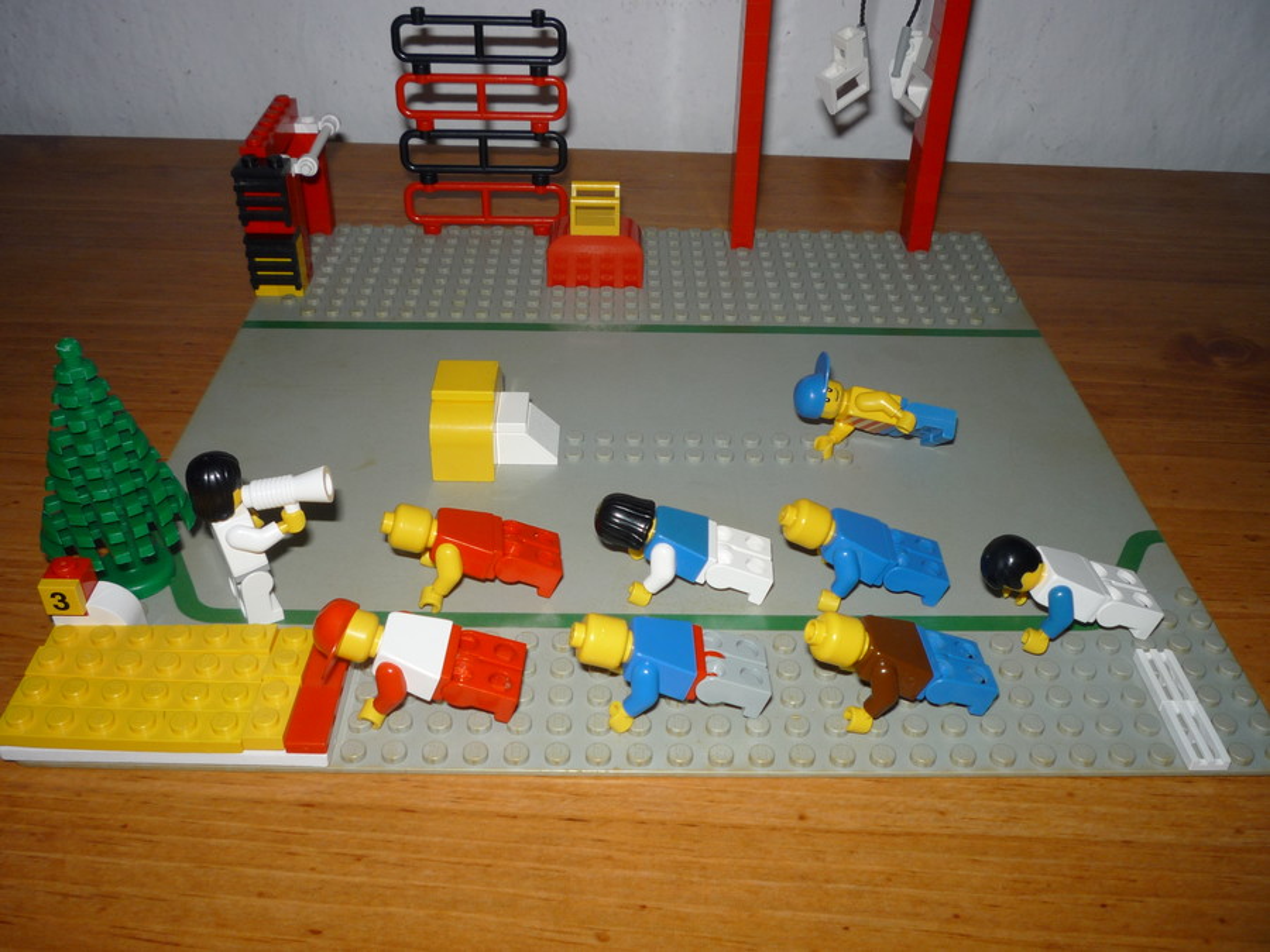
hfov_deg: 56.8
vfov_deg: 44.2
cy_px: 476
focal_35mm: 32
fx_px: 1174
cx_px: 635
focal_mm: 5.2
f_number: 4
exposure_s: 1/30
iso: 100
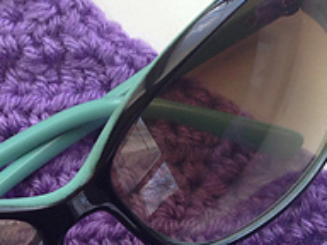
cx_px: -7
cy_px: 313
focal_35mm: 110
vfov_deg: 13.0
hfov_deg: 17.4
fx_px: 1039
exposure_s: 1/40
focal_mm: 4.12
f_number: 2.4
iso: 50
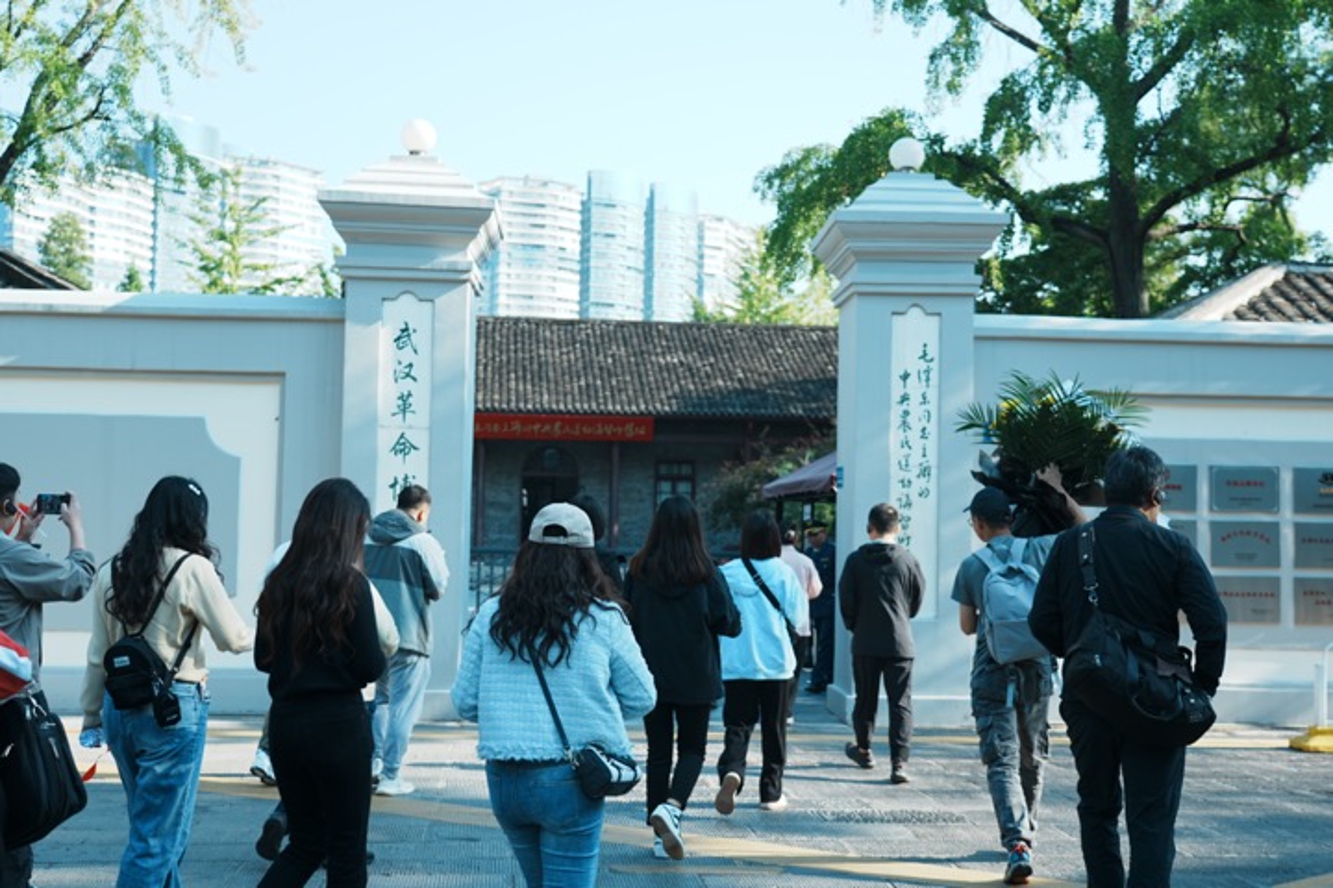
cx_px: 666
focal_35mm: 41
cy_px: 444
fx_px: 1518
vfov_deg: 32.6
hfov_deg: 47.4
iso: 100
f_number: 4
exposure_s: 1/320
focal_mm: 41
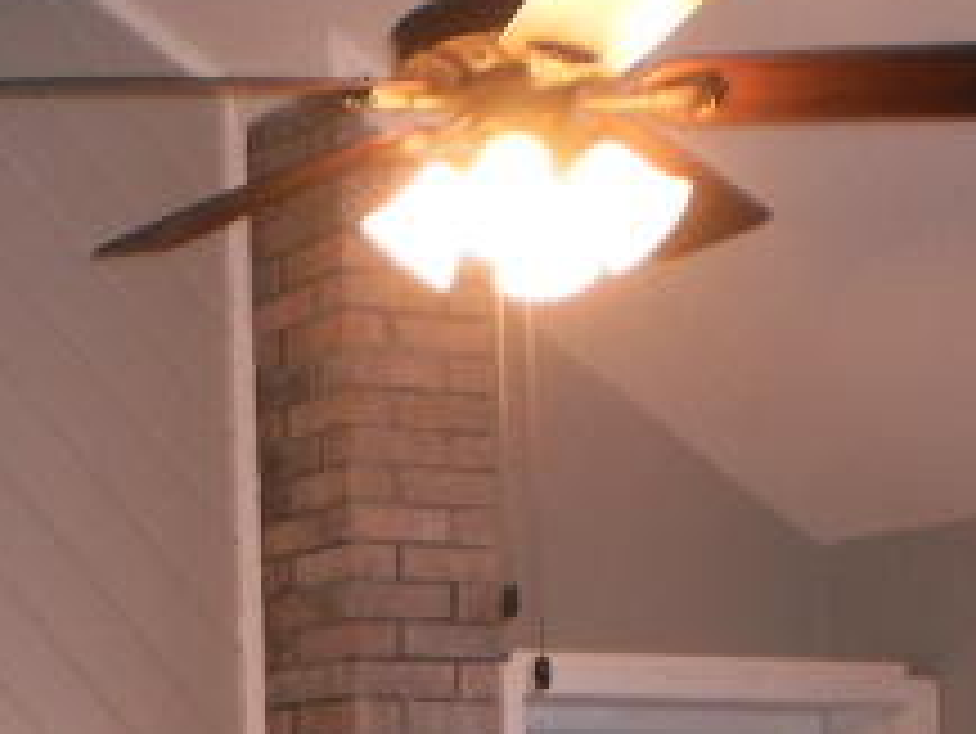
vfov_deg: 13.5
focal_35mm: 106
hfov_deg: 18.2
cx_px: 54
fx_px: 2990
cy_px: 905
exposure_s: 1/30
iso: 125
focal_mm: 6.3
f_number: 3.1
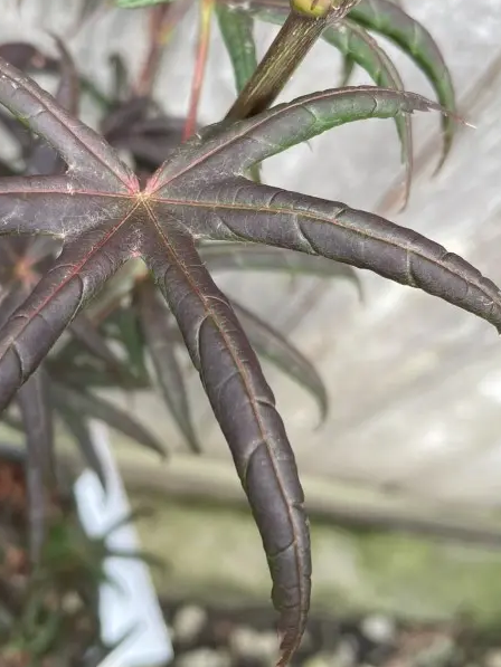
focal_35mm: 47
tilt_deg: -71.1
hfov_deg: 30.3
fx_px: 907
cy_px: 336
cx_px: 115
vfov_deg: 40.4
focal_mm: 4.2
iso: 32
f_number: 1.6
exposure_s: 1/356
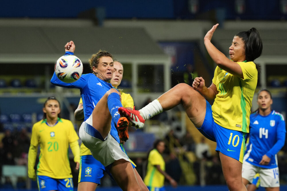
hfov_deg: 11.4
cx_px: 144
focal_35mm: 180
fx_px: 1434
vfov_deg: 7.6
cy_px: 96
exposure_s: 1/1600
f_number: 3.5
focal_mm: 180
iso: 2500
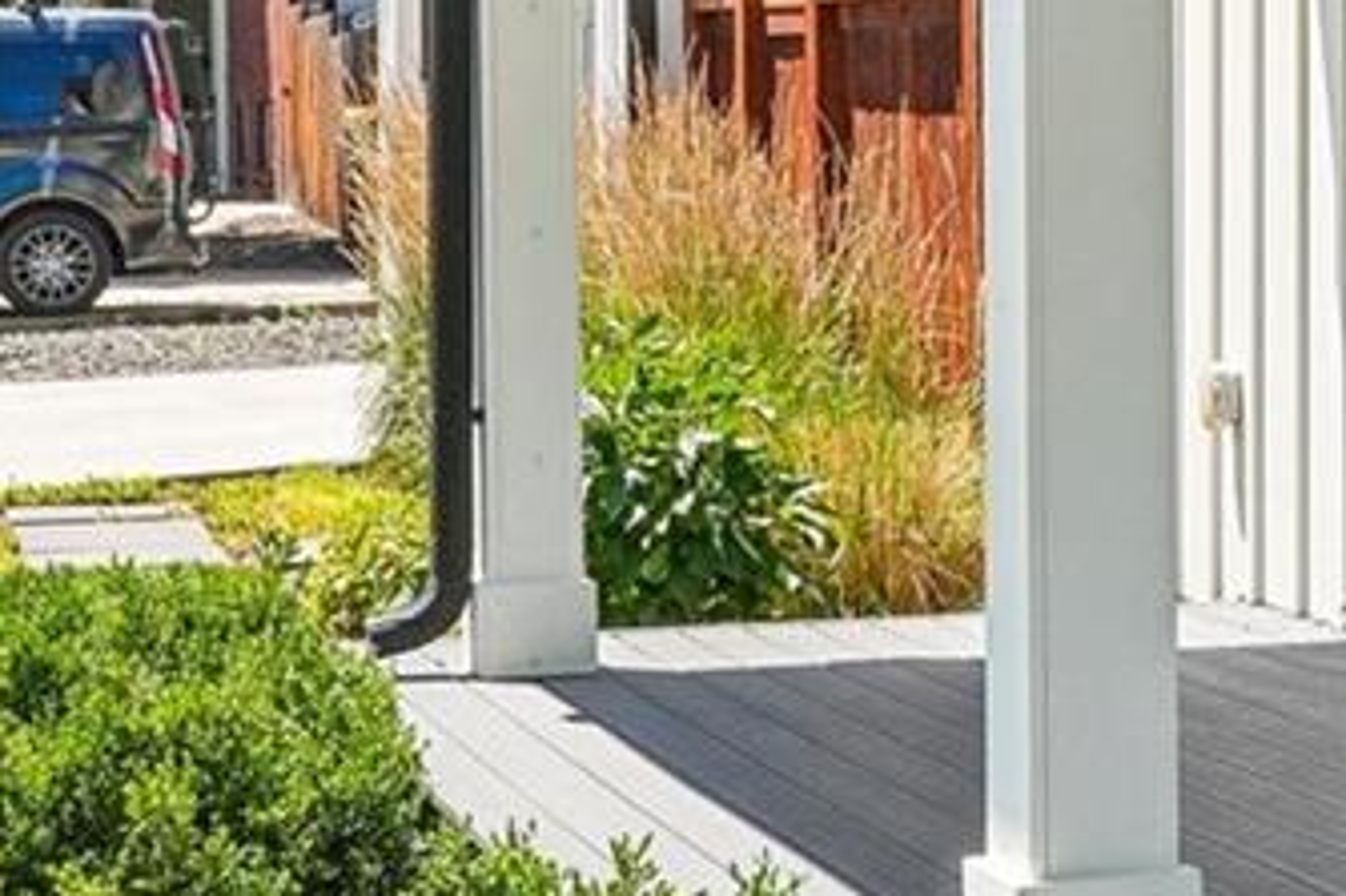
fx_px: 4013
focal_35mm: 107
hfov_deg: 17.9
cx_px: 1732
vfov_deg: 12.7
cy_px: 209
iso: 100
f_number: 8
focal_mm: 15
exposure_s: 1/200
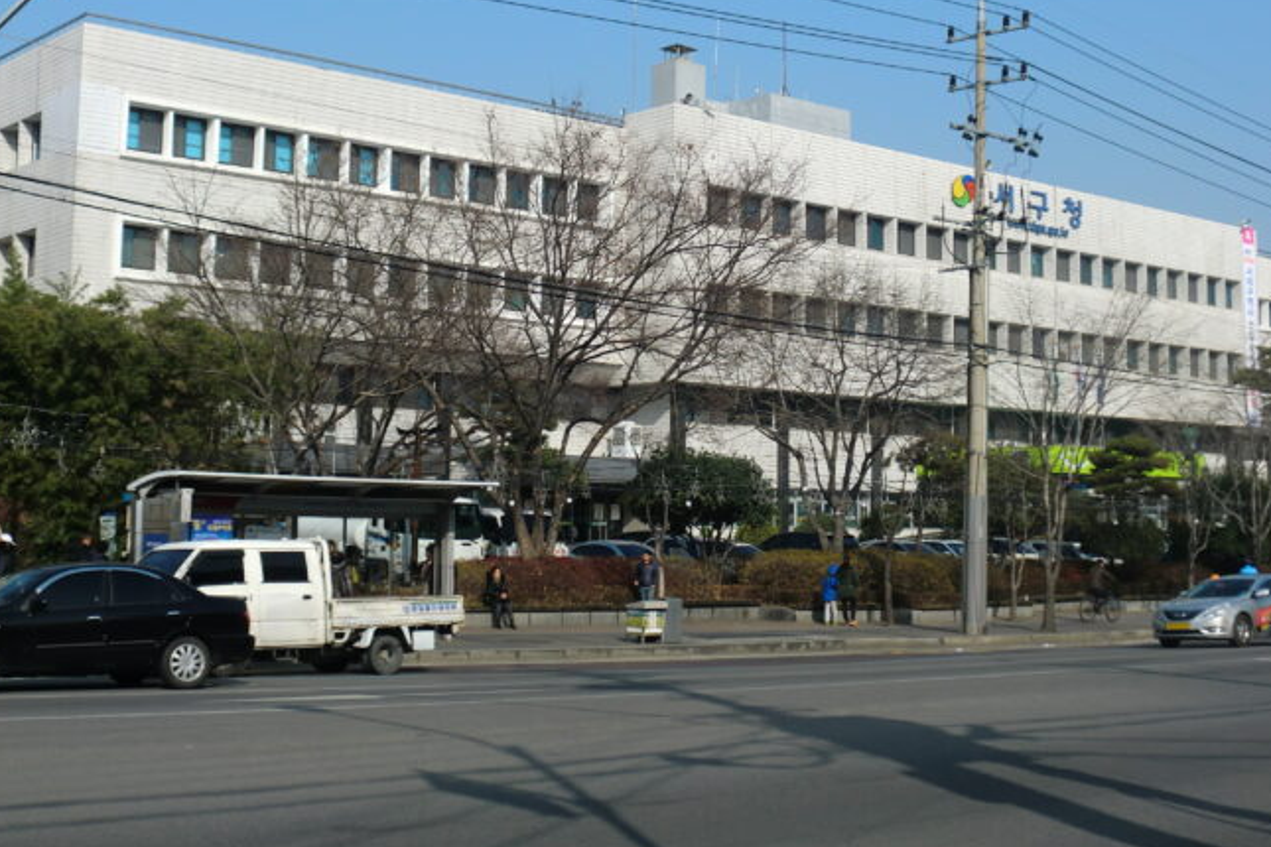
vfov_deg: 25.9
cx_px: 733
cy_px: 317
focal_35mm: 52
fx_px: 1836
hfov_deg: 38.1
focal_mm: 7.7
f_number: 8.5
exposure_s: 1/160
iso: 64
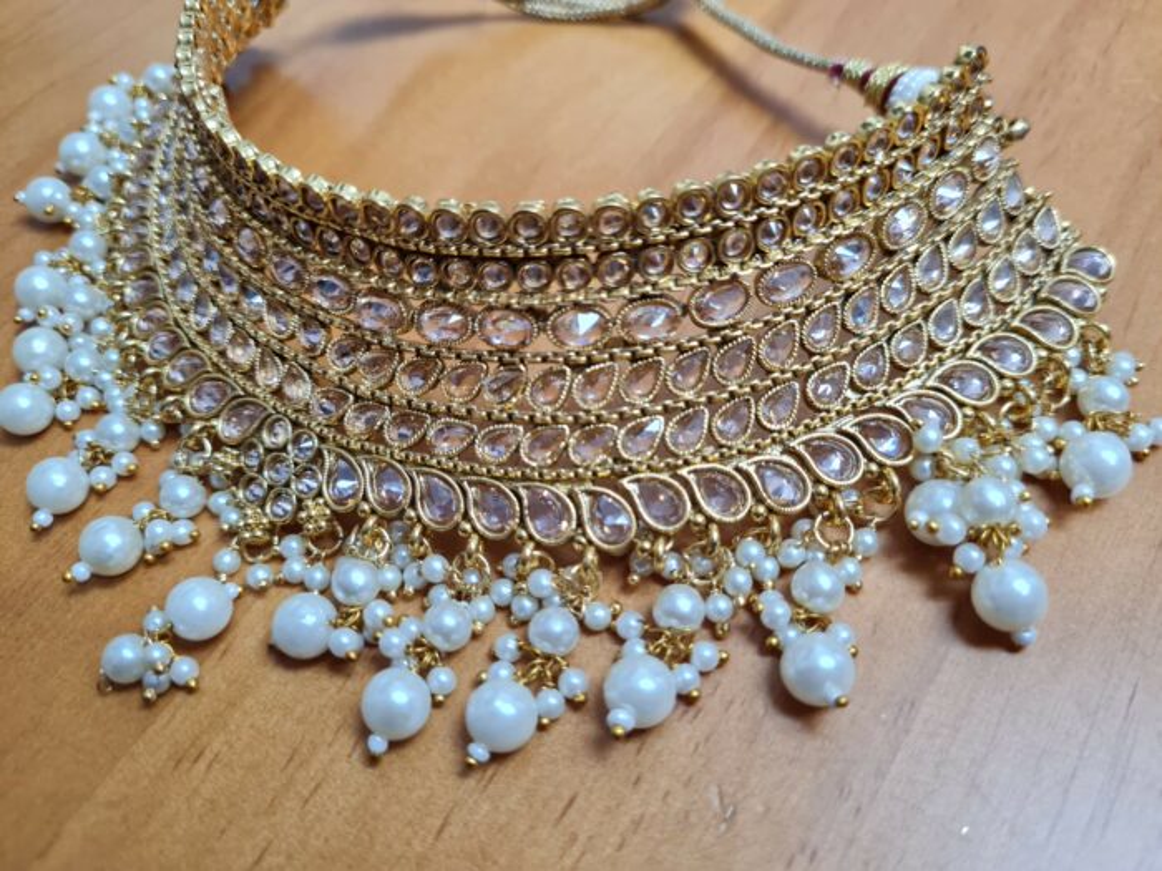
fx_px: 873
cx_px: 581
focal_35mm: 26
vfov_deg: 53.1
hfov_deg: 67.3
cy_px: 436
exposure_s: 1/40
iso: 200
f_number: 1.8
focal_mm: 5.4
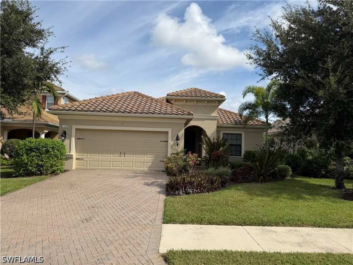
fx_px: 245
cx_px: 176
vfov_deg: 56.8
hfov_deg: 71.6
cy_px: 132
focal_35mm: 24
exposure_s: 1/6711
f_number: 1.78
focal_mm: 6.76
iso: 80
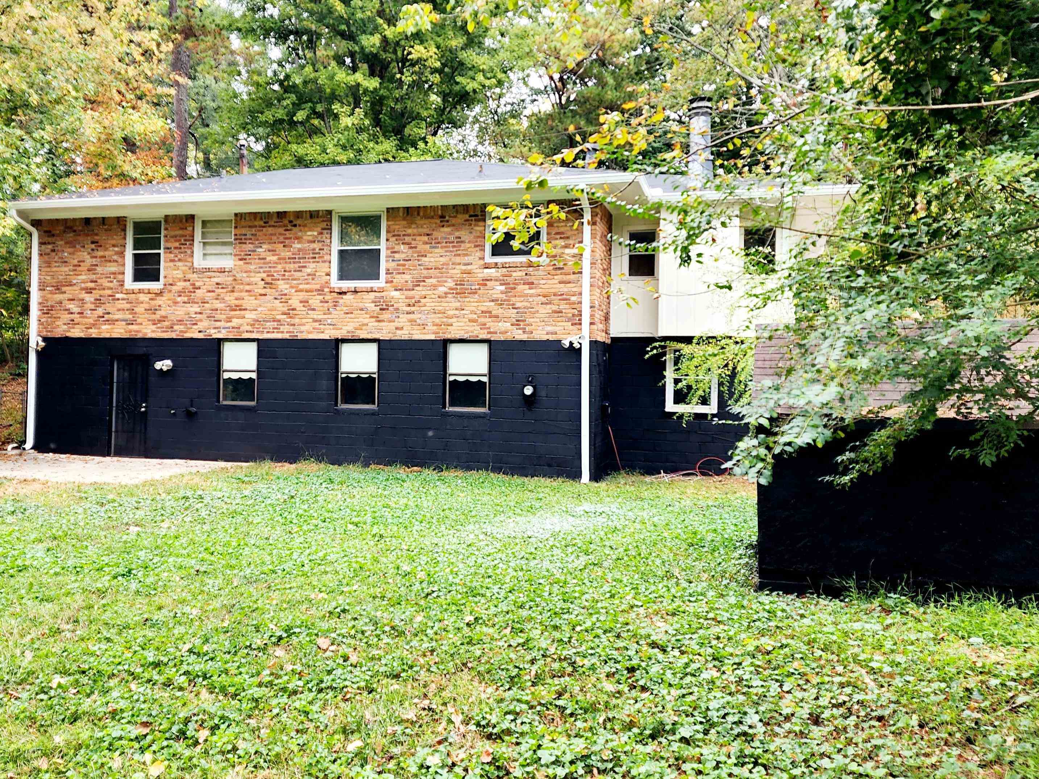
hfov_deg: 73.9
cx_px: 520
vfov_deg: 58.9
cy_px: 390
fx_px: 690
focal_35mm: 23
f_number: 1.8
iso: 64
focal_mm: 6.4
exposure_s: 1/182
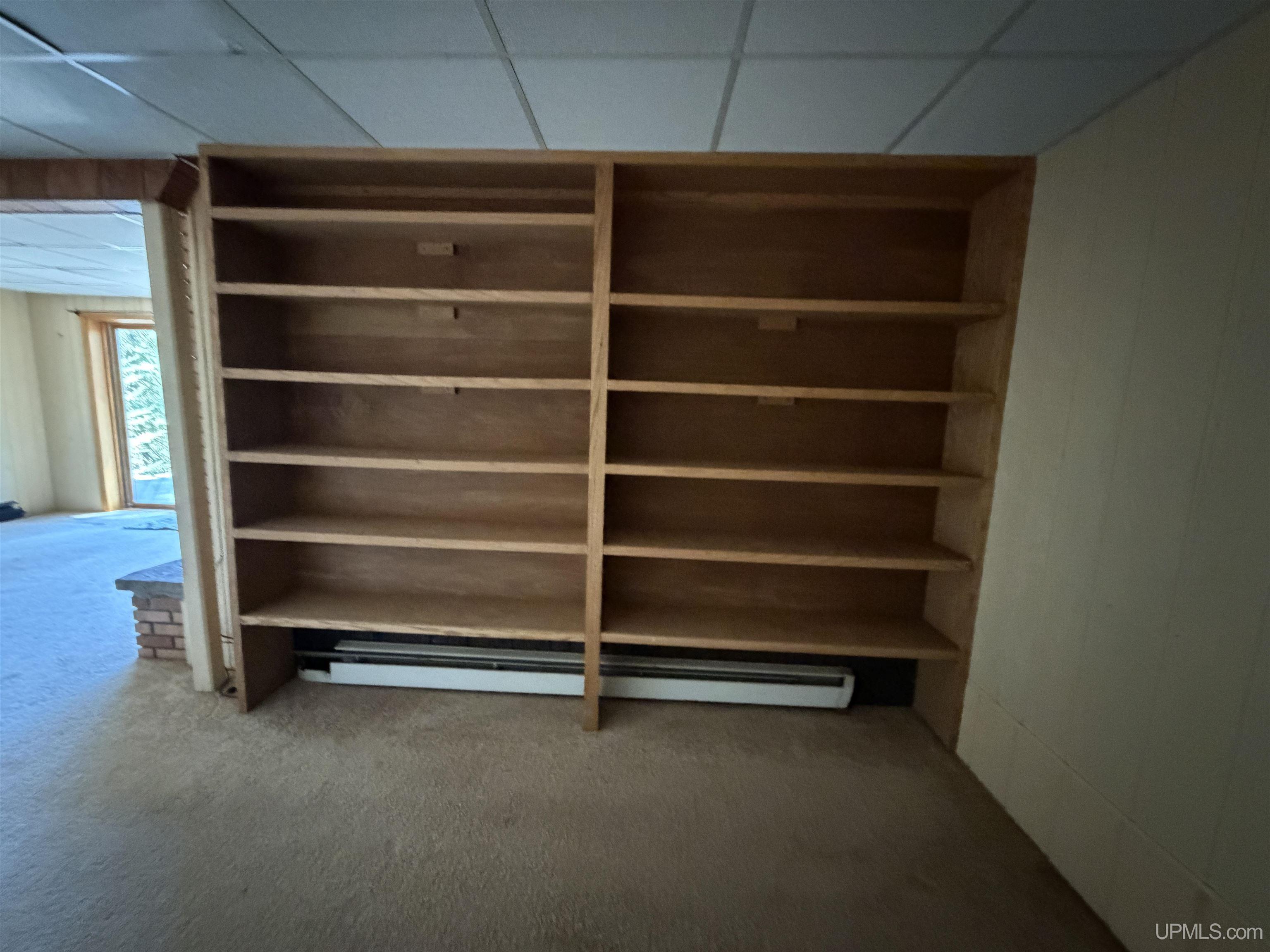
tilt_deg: -5.9
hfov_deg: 102.1
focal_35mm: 14
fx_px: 514
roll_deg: -2.1
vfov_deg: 85.7
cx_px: 635
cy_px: 476
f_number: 2.2
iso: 1600
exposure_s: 1/30
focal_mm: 2.22
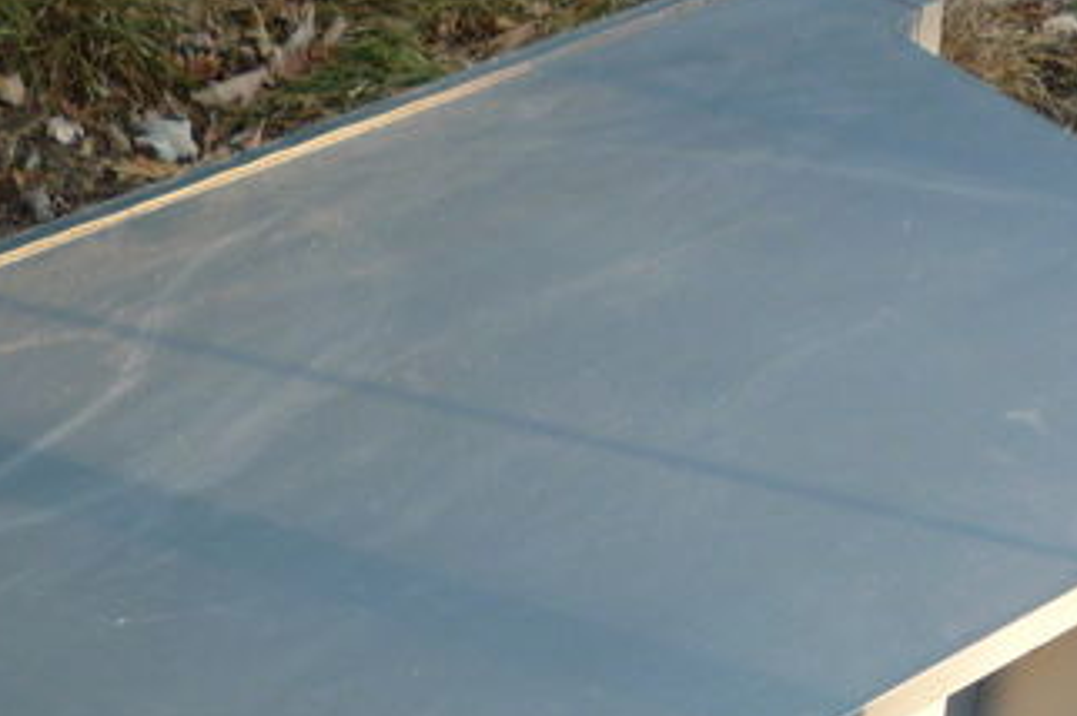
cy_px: 1154
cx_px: 458
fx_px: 2899
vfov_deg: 13.1
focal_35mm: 97
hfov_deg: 21.0
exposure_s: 1/100
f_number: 3.3
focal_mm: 5.2
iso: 100
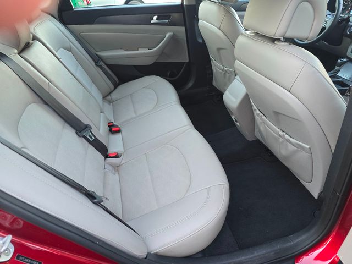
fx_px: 234
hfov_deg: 73.9
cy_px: 132
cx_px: 176
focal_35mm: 23
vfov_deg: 58.9
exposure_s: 1/120
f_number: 1.7
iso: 320
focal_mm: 6.3
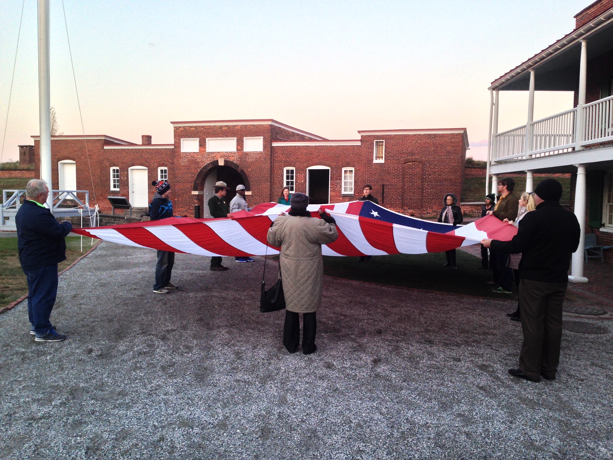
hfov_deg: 55.4
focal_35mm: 33
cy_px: 230
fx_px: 584
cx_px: 306
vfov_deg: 42.9
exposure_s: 1/60
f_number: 2.4
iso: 64
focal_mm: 4.12
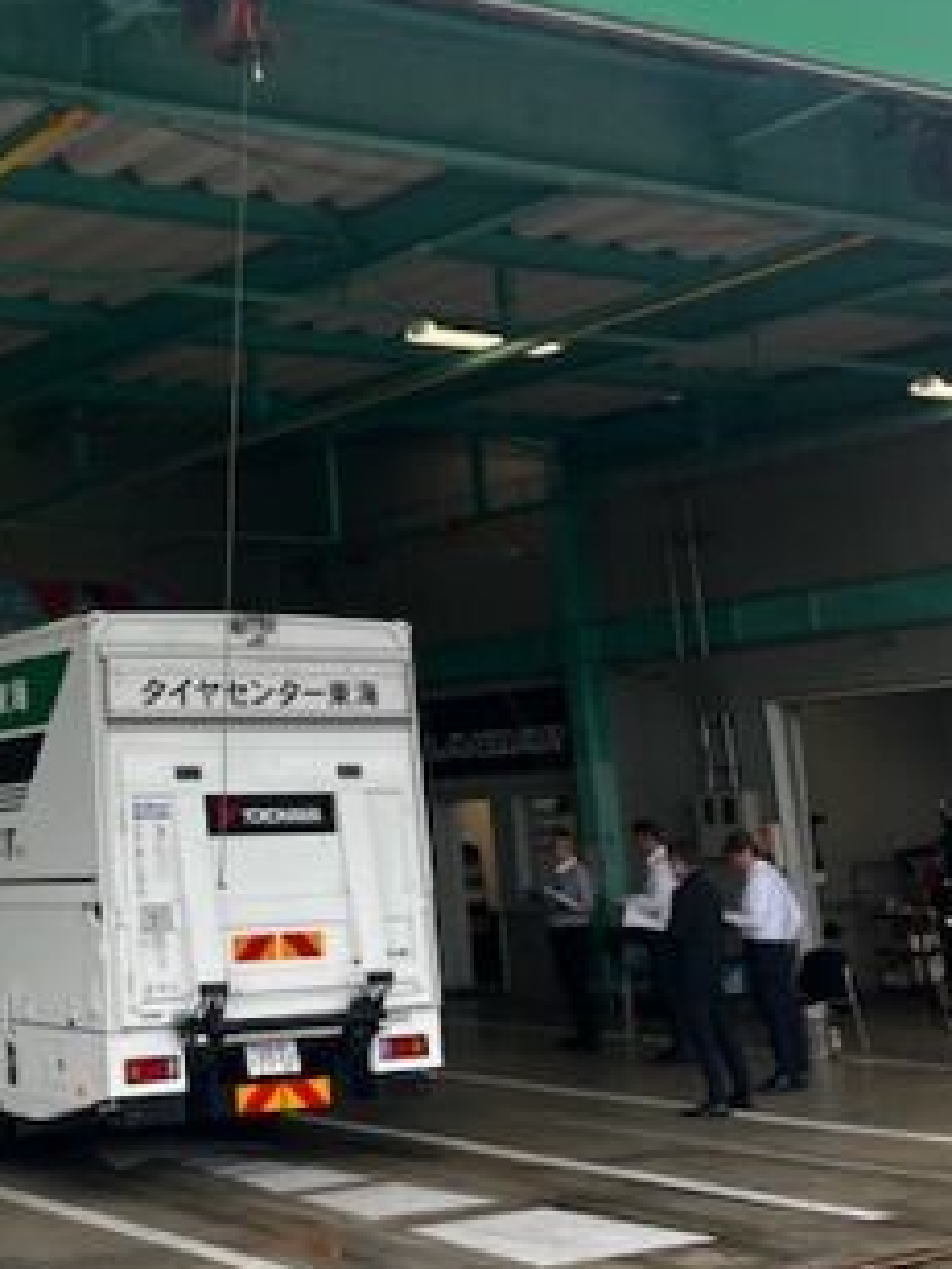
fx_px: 1980
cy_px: 301
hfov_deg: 25.9
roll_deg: +2.9
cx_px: 49
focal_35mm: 54
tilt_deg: +14.5
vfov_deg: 34.7
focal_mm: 5.1
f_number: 1.6
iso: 50
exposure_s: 1/520
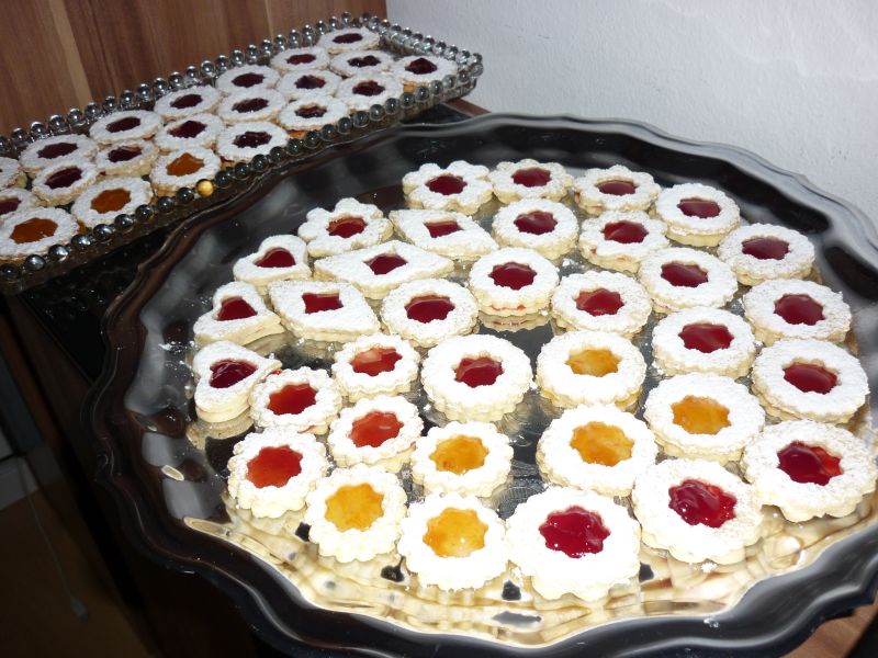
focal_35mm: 33
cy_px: 329
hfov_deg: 55.4
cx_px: 439
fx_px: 837
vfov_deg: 42.9
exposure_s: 1/60
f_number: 2.8
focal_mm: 5.5
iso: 100
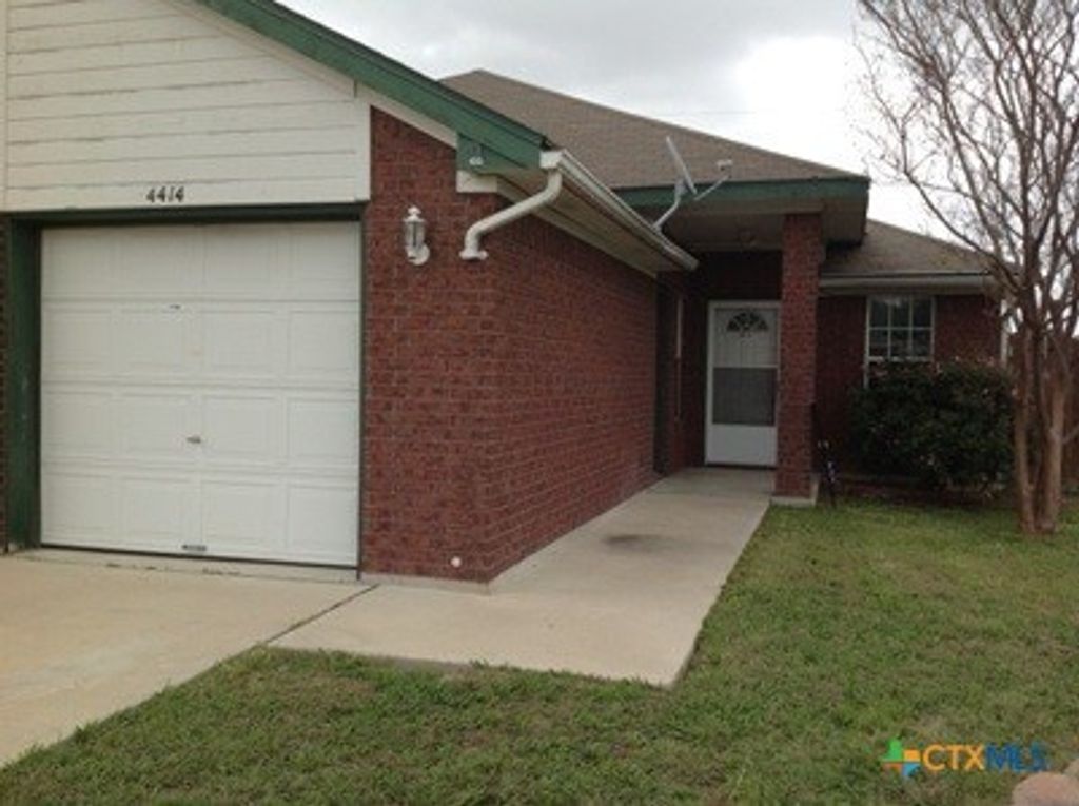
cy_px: 403
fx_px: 1089
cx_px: 540
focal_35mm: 35
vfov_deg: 40.6
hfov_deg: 52.7
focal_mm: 4.28
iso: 50
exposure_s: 1/916
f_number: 2.4
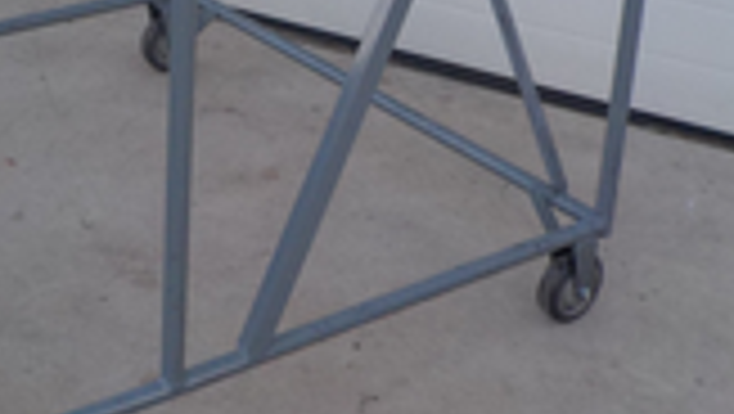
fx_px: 1558
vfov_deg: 15.0
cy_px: 81
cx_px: 266
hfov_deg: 26.4
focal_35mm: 80
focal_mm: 4.1
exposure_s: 1/60
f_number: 3.3
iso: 125
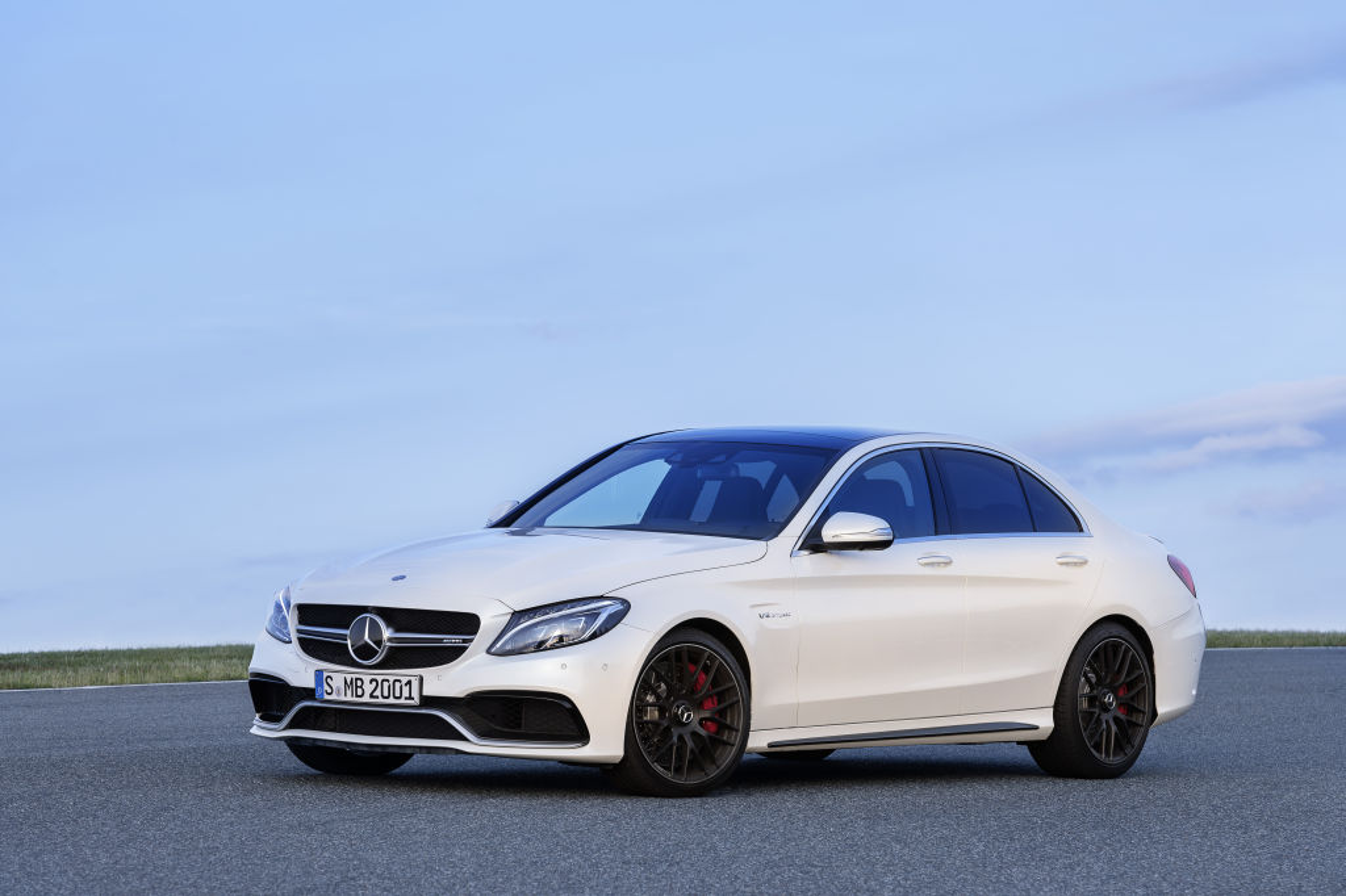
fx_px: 5046
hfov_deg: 15.2
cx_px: 673
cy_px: 448
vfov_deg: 10.2
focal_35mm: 135
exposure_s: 1/40
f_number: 8
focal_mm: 135
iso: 100
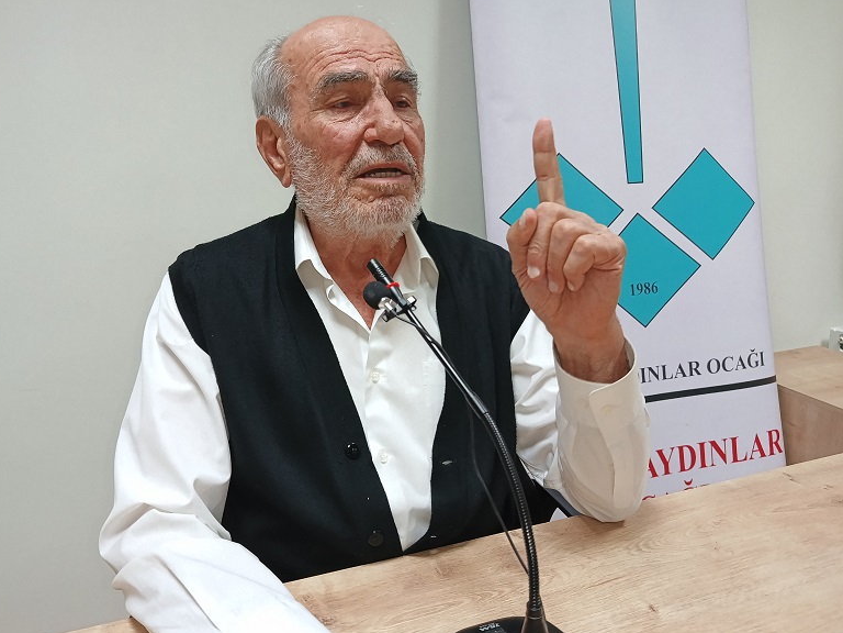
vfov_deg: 54.9
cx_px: 405
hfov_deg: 69.4
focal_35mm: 25
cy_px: 309
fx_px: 609
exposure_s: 1/99.9
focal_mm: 5.24
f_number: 1.7
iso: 1000
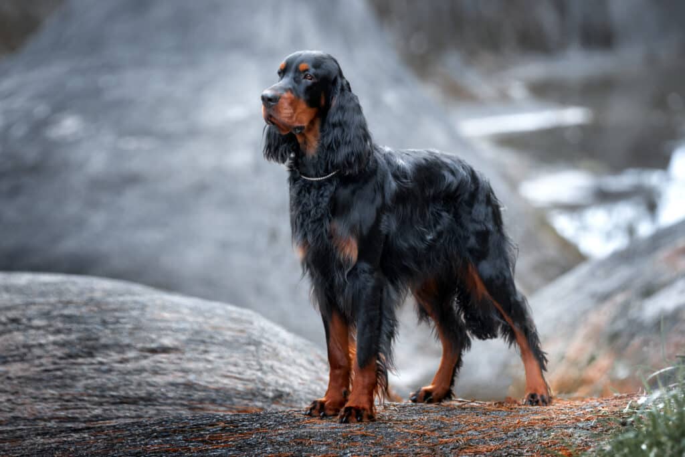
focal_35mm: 420
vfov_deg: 3.3
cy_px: 228
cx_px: 342
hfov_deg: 4.9
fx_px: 7992
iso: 800
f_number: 6
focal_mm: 420
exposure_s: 1/80
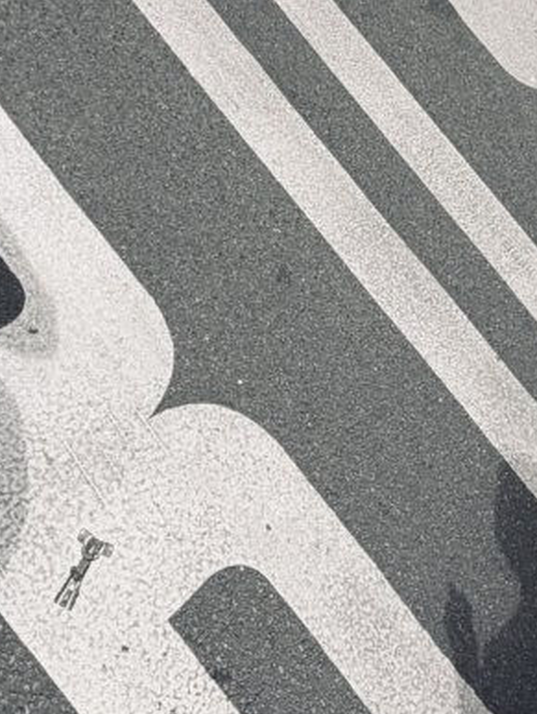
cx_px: 253
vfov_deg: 50.0
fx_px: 764
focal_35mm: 37
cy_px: 321
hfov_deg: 38.7
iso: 40
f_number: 2.2
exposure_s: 1/709
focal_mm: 2.22
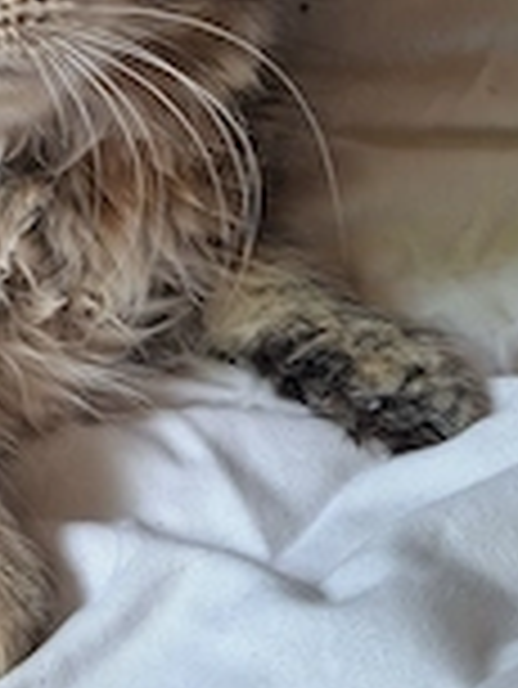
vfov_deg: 31.8
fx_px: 1195
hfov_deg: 22.3
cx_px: -122
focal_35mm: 60
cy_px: 211
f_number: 1.8
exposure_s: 1/50
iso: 250
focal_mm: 5.54
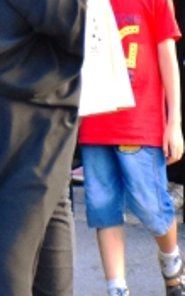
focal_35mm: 659
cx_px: -336
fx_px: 5307
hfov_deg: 2.0
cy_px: -102
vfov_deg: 3.2
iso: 2500
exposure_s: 1/320
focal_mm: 75
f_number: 6.3
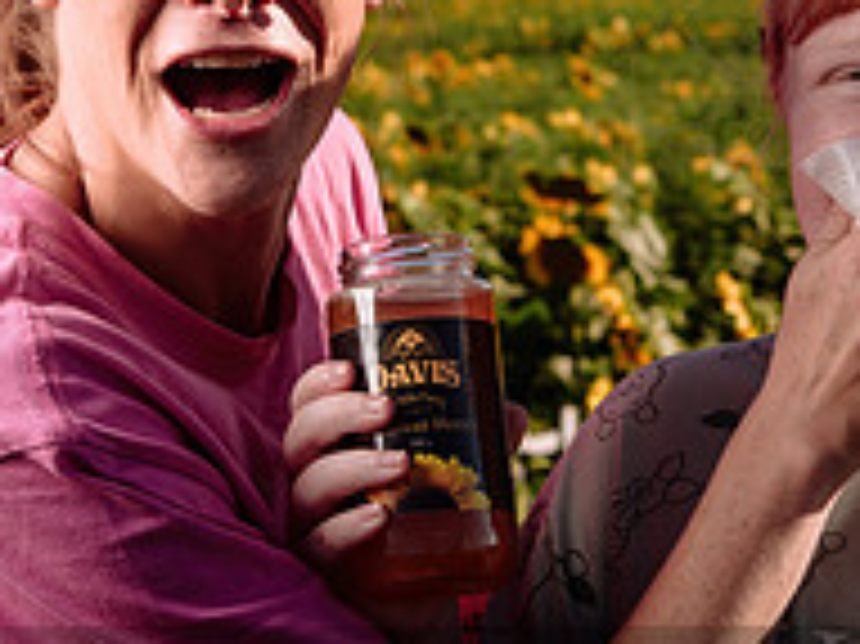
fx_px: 2905
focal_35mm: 117
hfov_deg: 16.8
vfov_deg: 12.6
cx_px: 639
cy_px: 160
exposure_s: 1/250
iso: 64
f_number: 6.3
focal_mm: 40
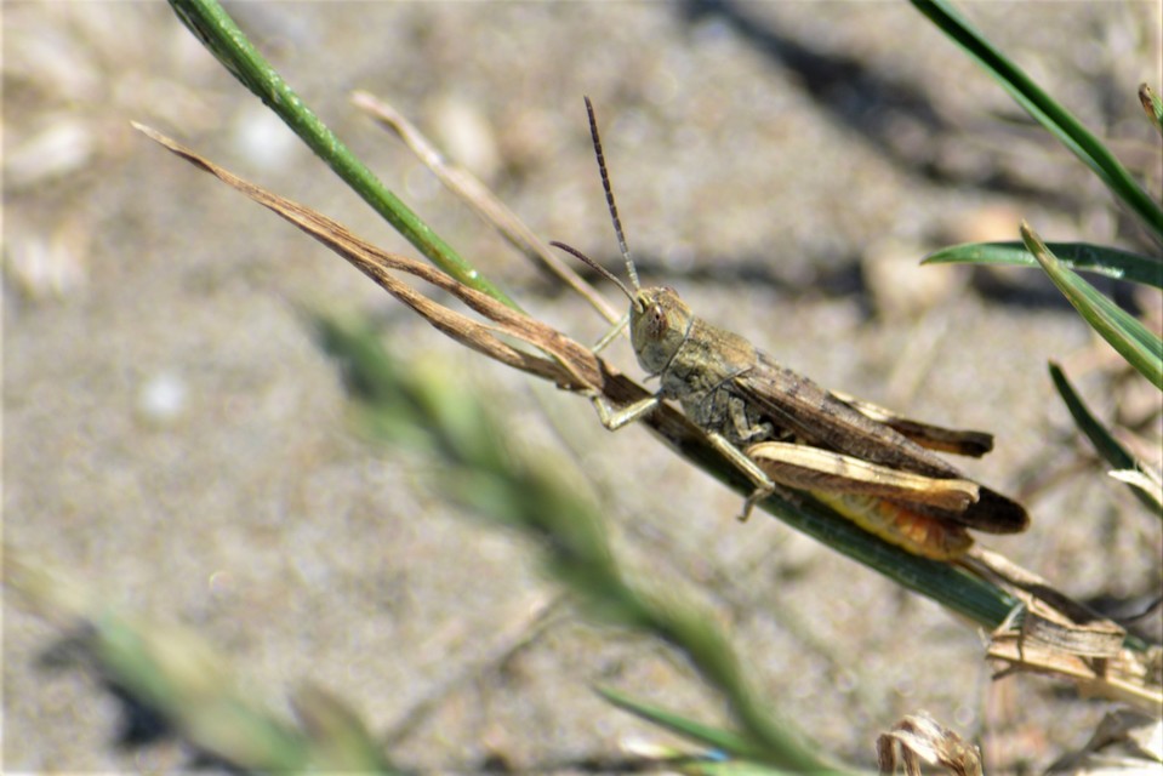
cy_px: 388
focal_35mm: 450
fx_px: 14541
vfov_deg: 3.1
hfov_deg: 4.6
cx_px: 582
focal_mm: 300
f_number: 8
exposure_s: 1/200
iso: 100
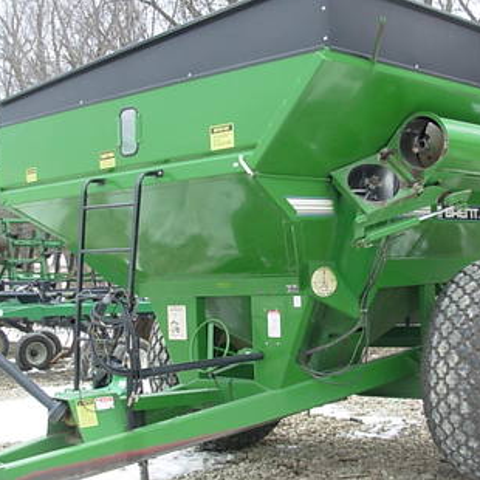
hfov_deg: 29.1
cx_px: 263
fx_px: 926
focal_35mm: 59
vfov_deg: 29.1
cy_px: 229
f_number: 2.9
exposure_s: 1/41.5
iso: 50
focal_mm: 6.3
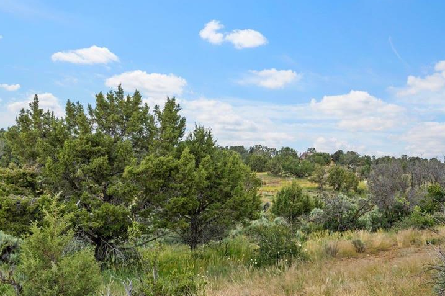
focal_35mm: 50
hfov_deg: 39.2
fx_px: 618
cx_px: 292
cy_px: 195
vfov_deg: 26.8
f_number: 8
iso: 400
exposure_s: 1/500
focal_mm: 35
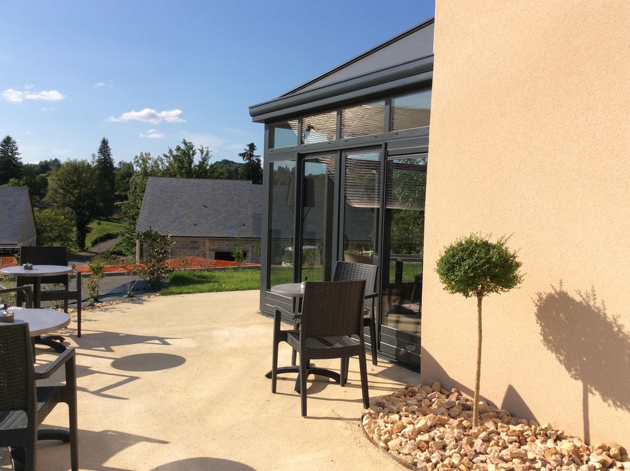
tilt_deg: -2.5
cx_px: 315
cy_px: 236
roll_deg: -0.2
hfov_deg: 56.9
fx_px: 582
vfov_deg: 44.1
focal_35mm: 32
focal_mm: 3.3
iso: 32
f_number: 2.4
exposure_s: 1/1789
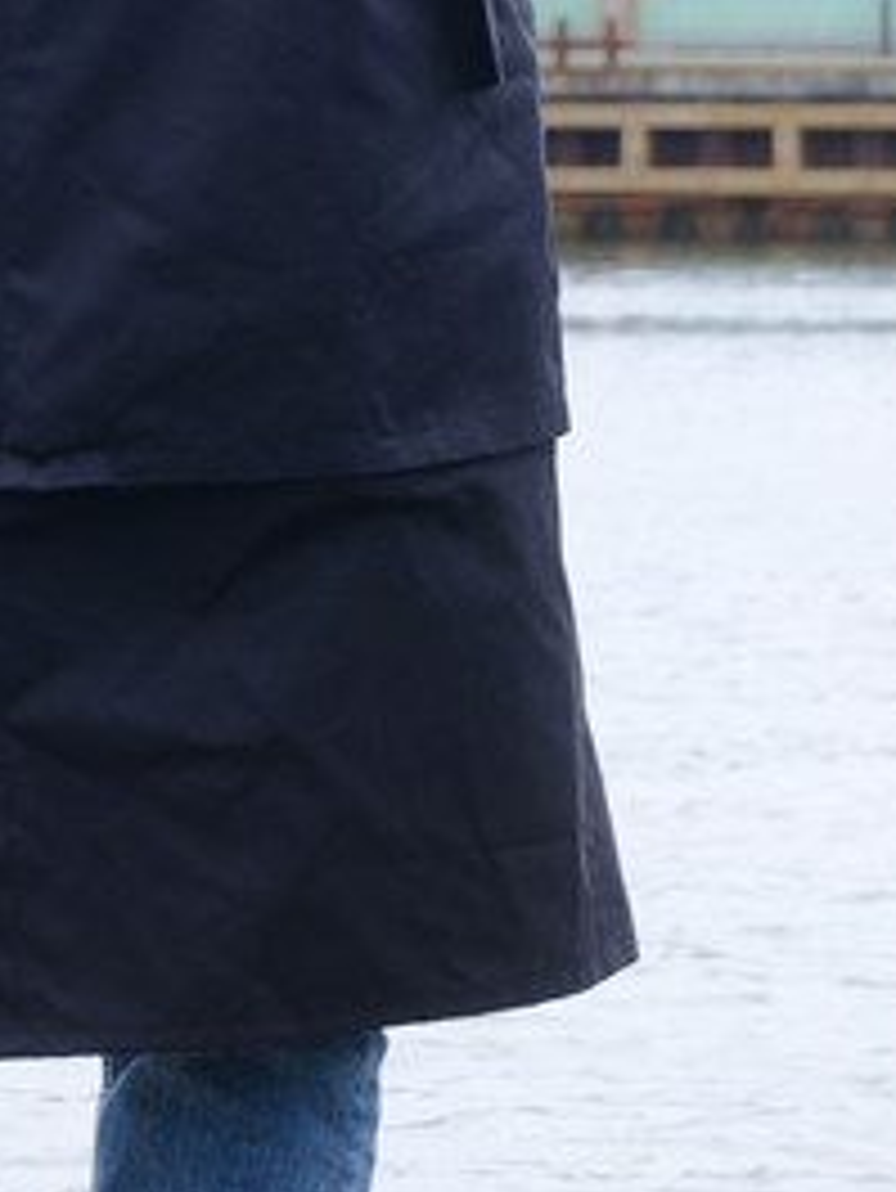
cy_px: -270
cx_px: -54
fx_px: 7587
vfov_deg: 8.9
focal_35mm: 220
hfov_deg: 6.7
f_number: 5.6
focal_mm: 50
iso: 320
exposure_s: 1/500
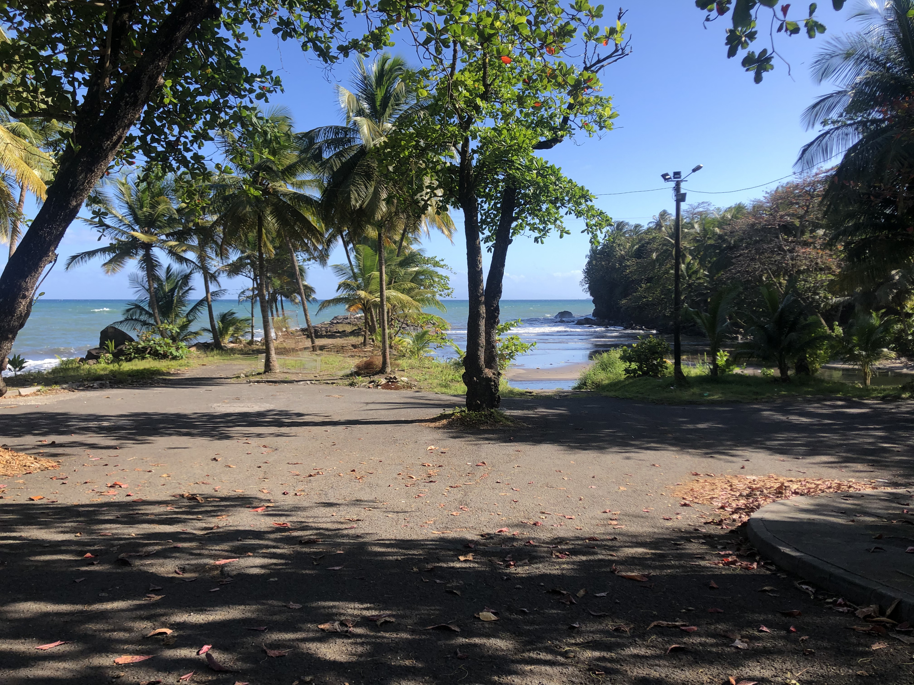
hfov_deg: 63.4
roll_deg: +0.0
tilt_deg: -2.9
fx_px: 739
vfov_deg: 49.7
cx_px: 457
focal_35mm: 28
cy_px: 342
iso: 20
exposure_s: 1/979
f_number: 1.8
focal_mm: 4
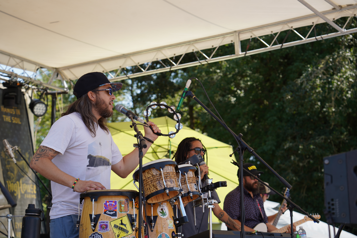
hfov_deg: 23.1
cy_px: 119
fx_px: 873
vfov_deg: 15.5
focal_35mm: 88
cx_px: 178
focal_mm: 88
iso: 100
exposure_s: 1/250
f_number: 5
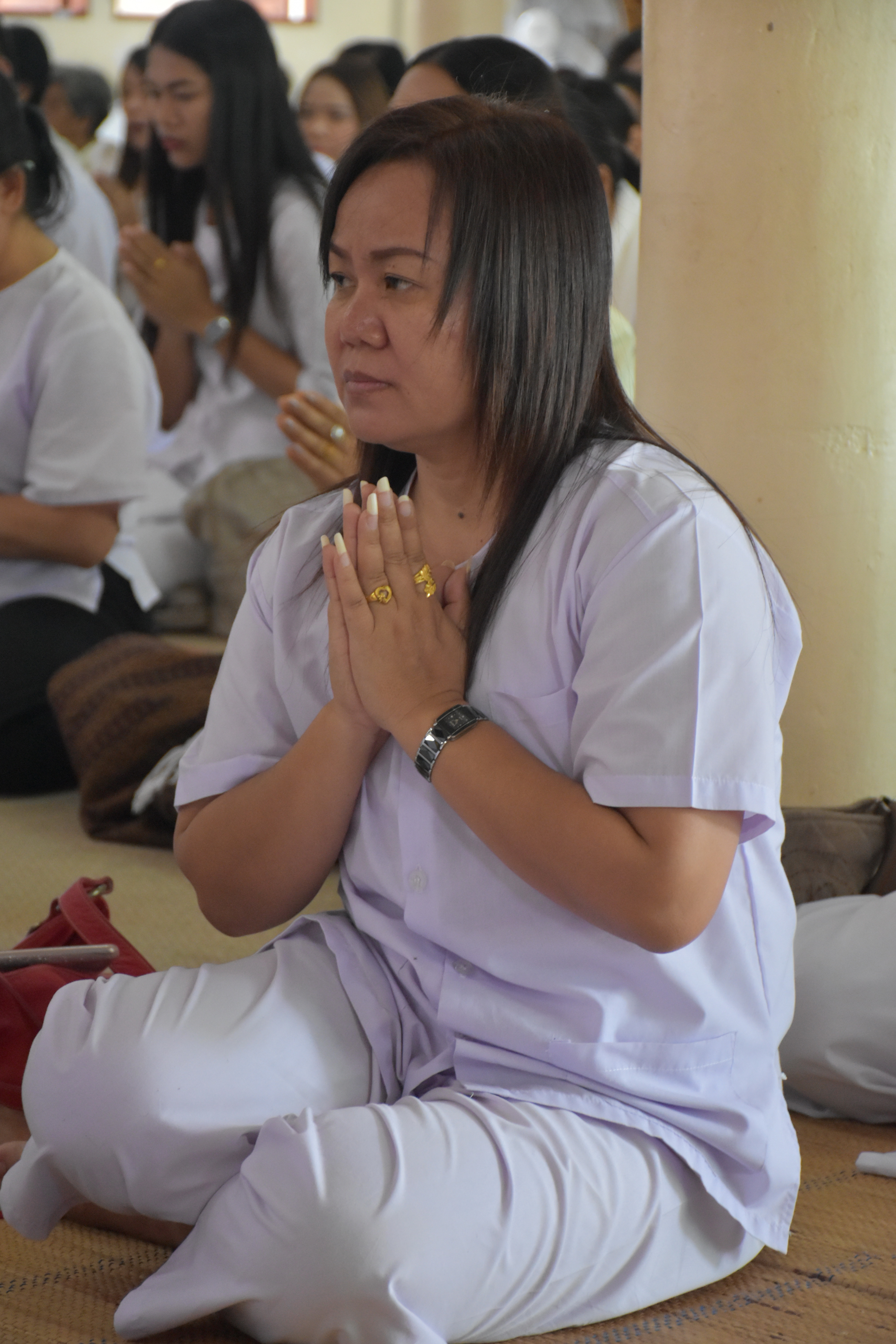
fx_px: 4480
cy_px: 672
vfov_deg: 17.1
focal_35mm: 120
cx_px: 448
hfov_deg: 11.4
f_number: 5.3
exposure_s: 1/60
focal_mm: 80
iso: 2500
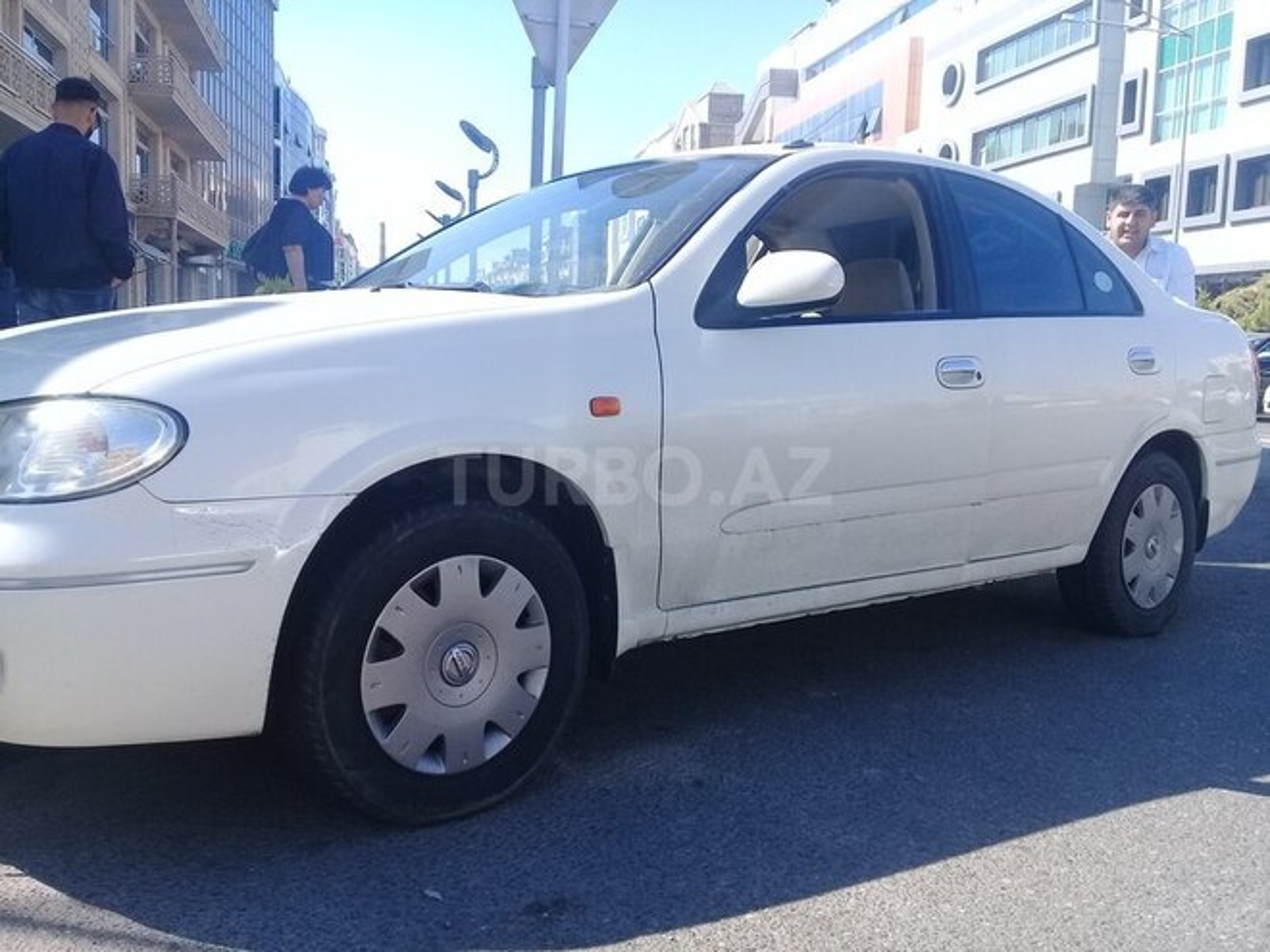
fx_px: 1137
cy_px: 476
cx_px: 635
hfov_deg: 58.4
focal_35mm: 31
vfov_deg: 45.4
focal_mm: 3.3
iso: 50
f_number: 2.2
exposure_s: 1/602
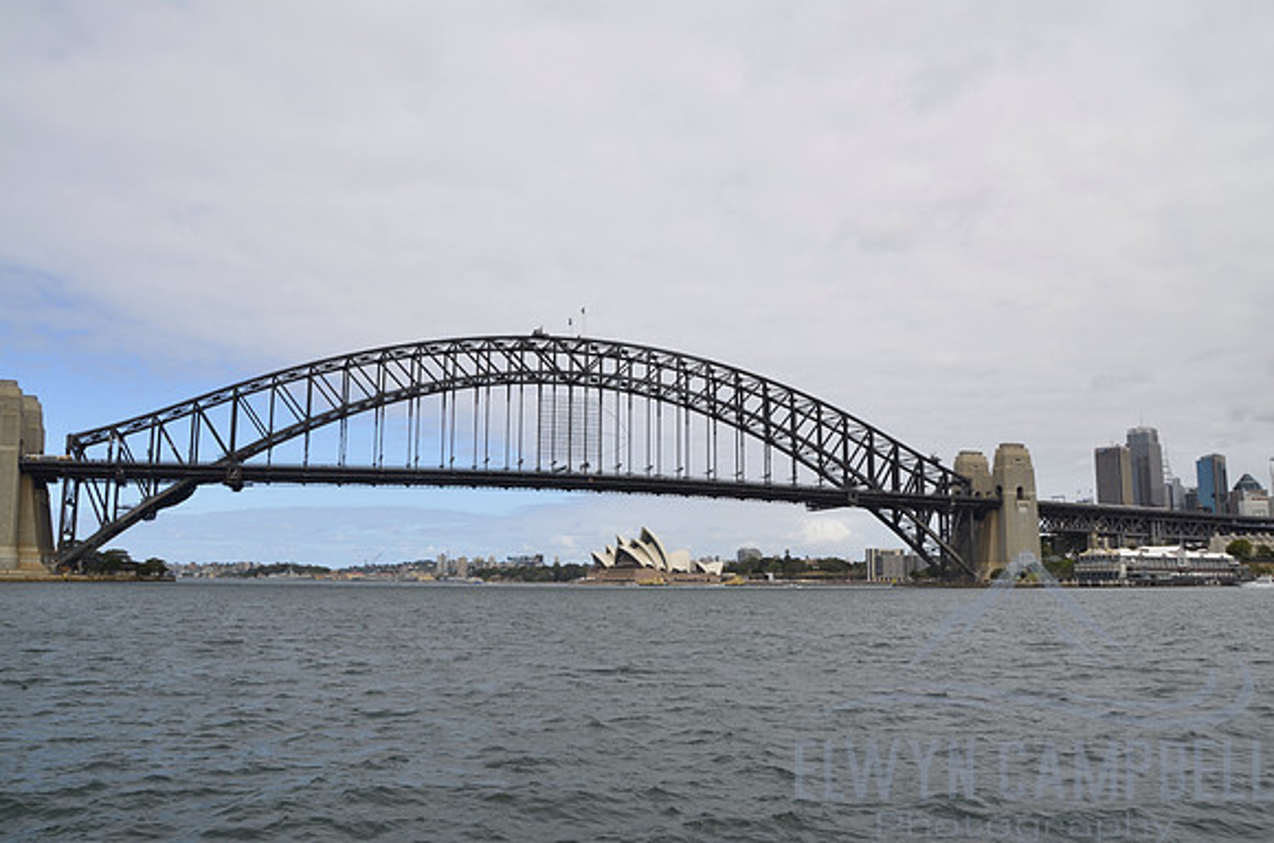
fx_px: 953
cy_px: 422
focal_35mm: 27
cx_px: 637
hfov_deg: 67.5
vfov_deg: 47.7
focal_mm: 18
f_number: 8
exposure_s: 1/250
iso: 100
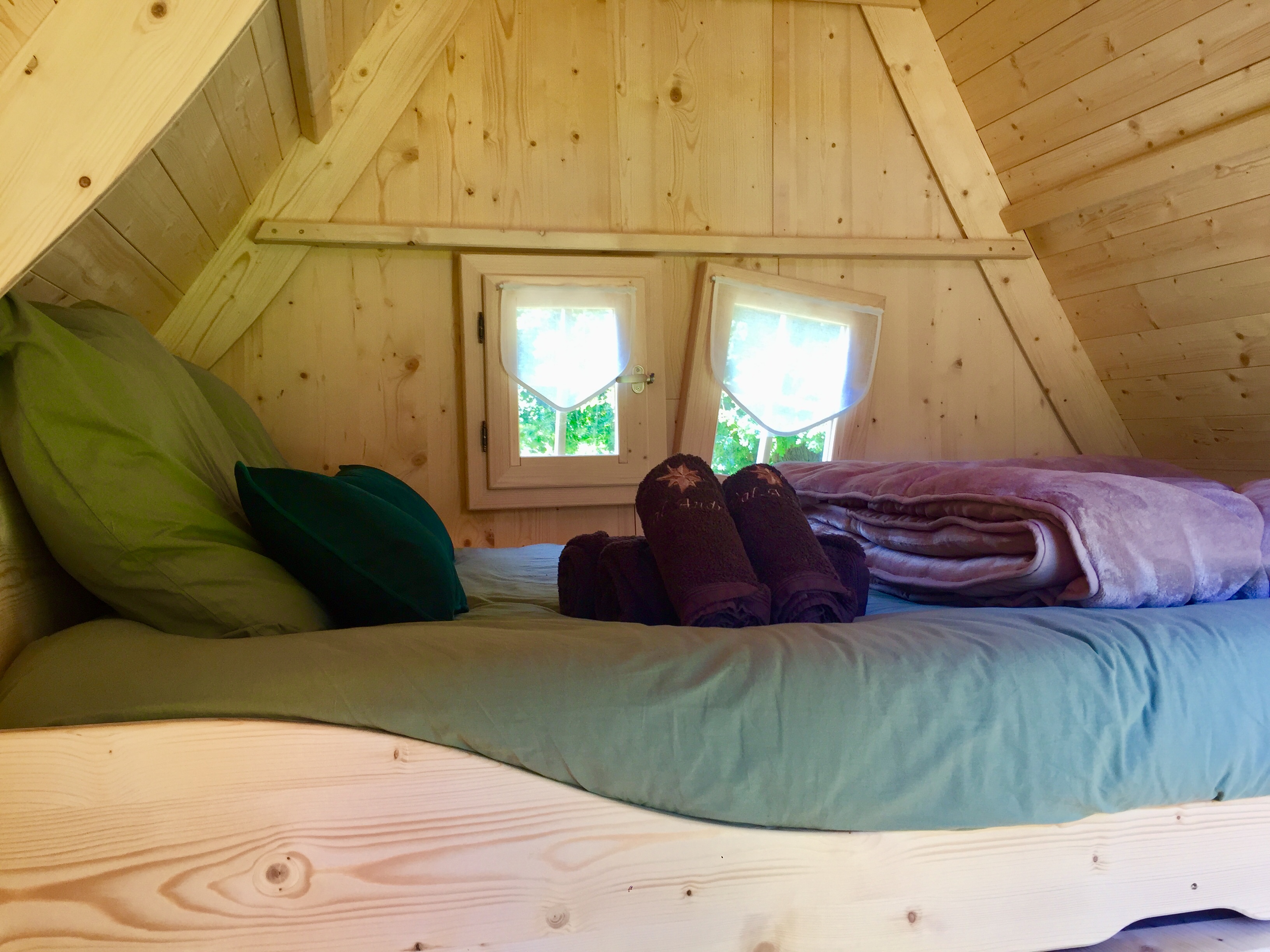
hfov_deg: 61.7
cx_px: 635
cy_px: 476
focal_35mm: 29
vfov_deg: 48.2
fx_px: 1064
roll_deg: +0.6
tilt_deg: -1.6
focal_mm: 4.15
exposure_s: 1/50
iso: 40
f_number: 2.2
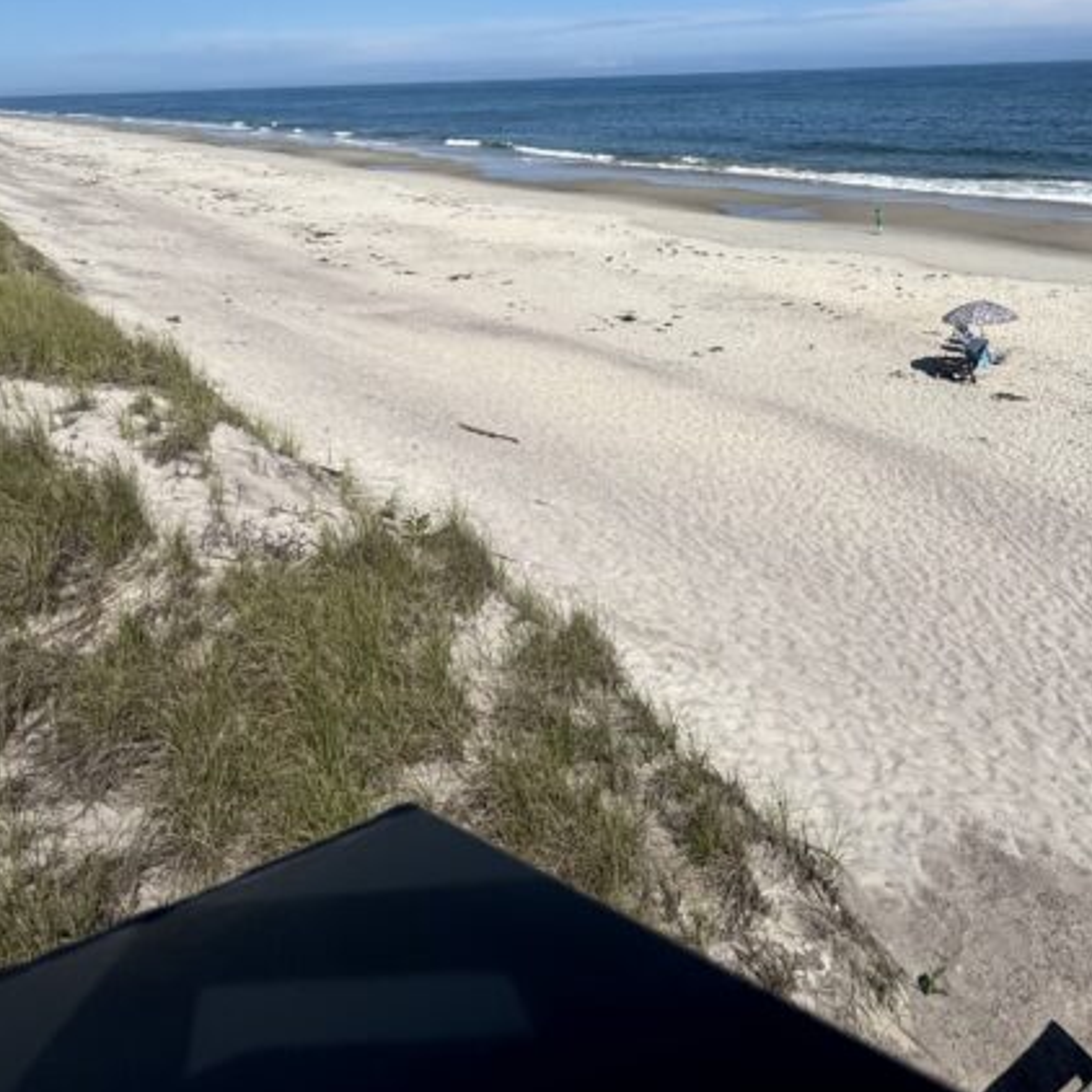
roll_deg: +1.8
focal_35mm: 30
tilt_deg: -2.6
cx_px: 657
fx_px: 1071
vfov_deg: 48.3
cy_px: 106
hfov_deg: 53.6
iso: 50
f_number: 2.2
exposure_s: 1/3906
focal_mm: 2.22
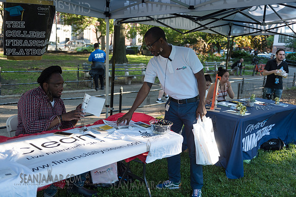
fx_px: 288
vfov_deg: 37.9
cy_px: 98
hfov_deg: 54.4
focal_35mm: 35
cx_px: 148
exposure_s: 1/320
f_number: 2.8
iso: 200
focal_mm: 35
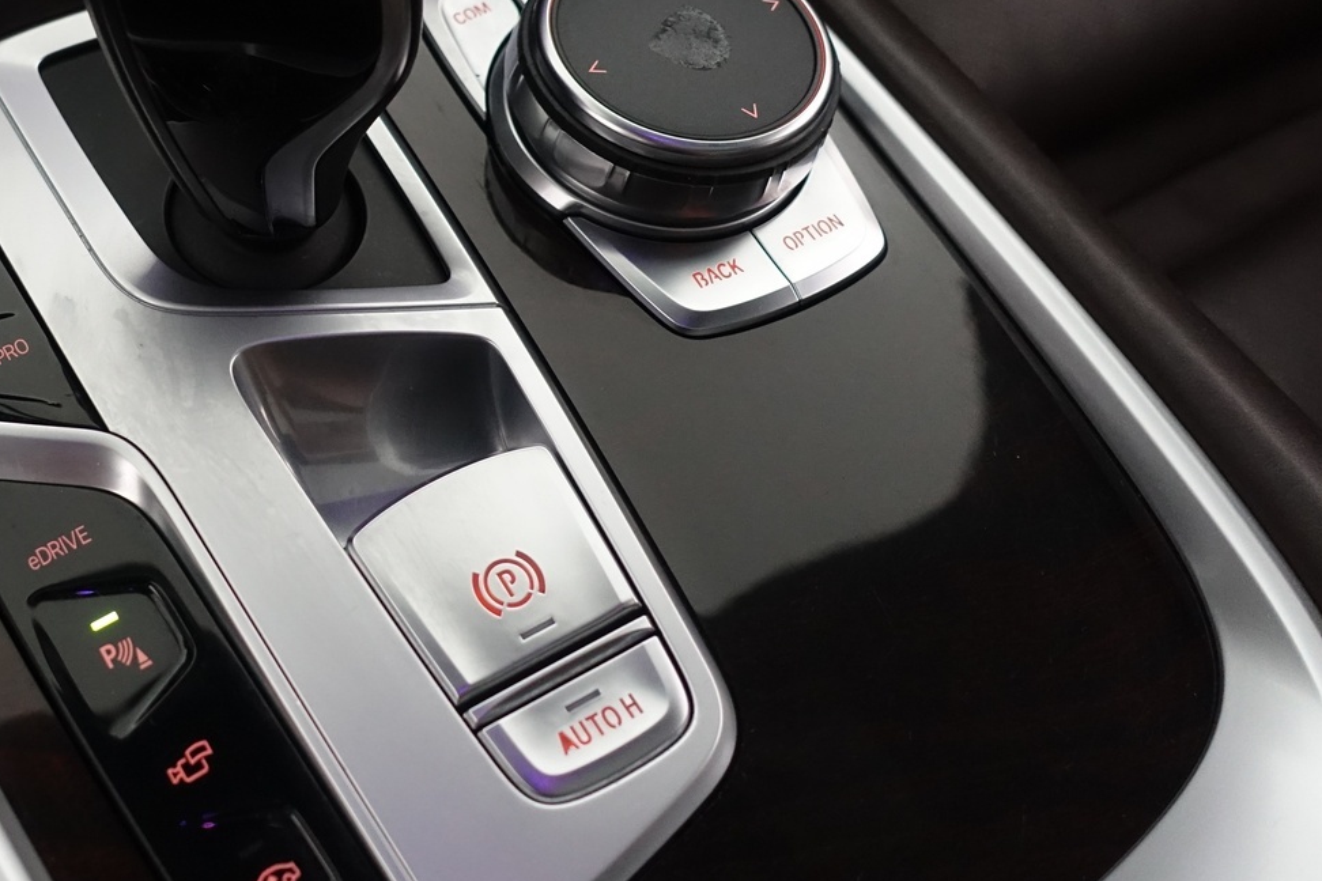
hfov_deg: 45.7
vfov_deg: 32.7
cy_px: 207
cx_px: 243
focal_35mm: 40
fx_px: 1469
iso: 1000
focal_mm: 8.8
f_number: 2.5
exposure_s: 1/50
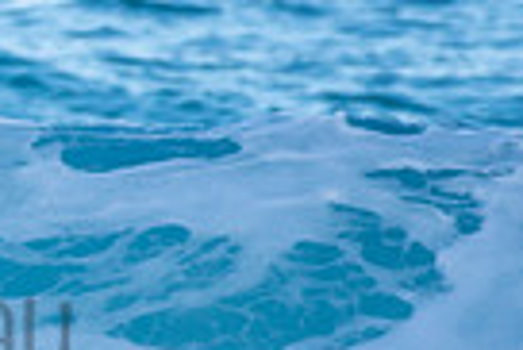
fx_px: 46349
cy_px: 283
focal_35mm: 3187
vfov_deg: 0.4
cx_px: -335
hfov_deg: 0.6
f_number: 5.6
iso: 320
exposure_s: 1/800
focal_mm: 500
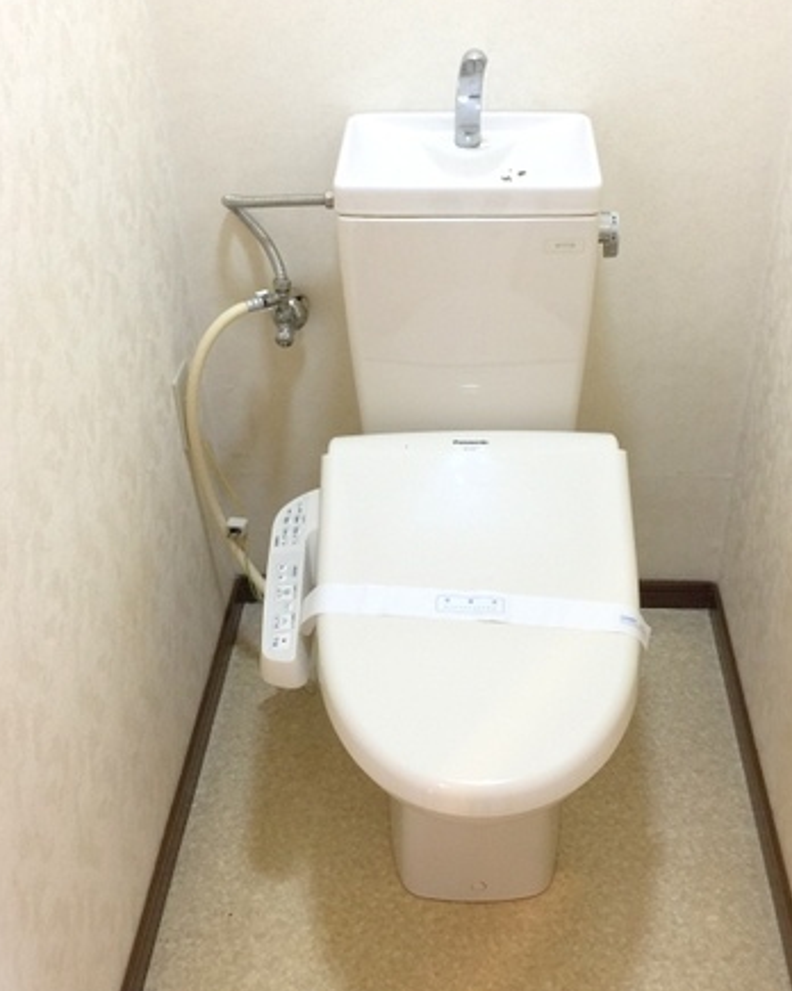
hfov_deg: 38.2
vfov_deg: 46.8
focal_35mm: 39
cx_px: 439
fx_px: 1143
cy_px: 469
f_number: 2.2
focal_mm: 4.15
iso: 40
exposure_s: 1/15
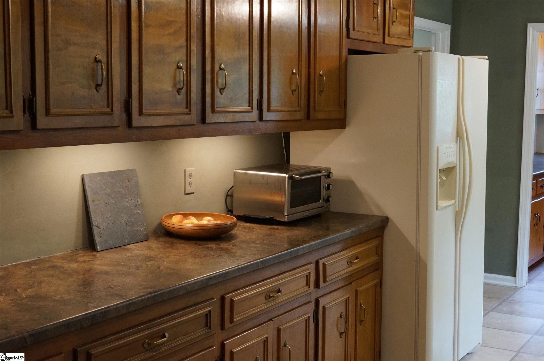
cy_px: 180
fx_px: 755
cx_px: 272
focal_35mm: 50
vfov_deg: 26.9
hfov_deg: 39.6
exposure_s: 1/10
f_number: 20
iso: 4000
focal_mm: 50
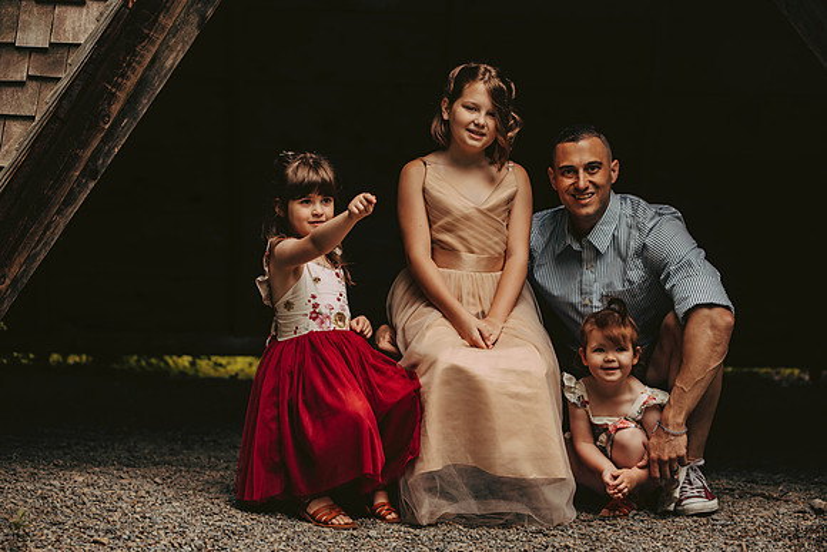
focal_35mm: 90
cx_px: 414
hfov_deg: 22.6
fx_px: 2068
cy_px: 276
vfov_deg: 15.2
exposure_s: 1/800
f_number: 2.8
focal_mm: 90
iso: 640
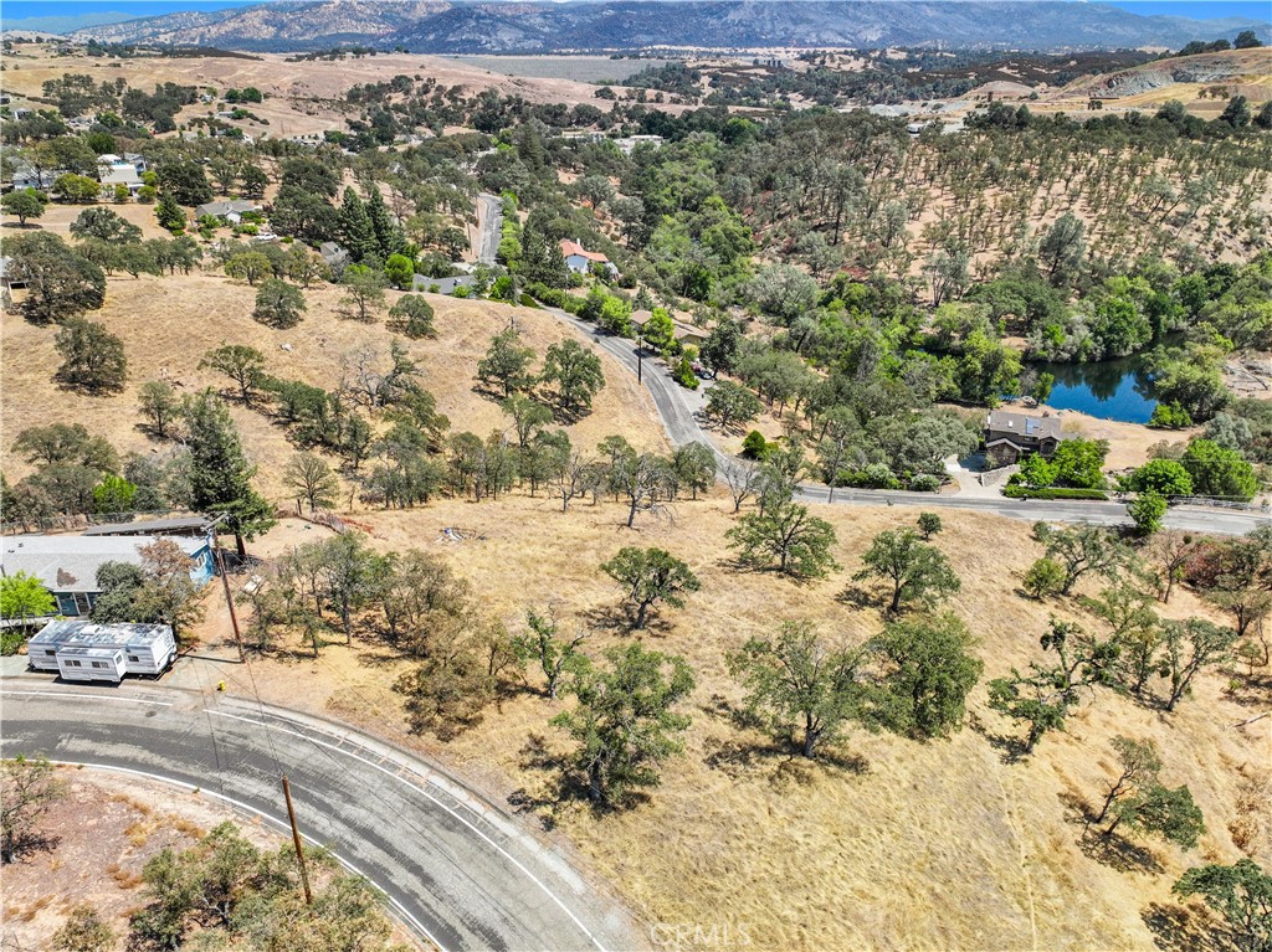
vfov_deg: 56.8
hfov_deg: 71.6
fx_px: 881
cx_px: 636
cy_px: 476
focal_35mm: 24
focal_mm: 12.29
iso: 130
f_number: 3.2
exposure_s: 1/2000
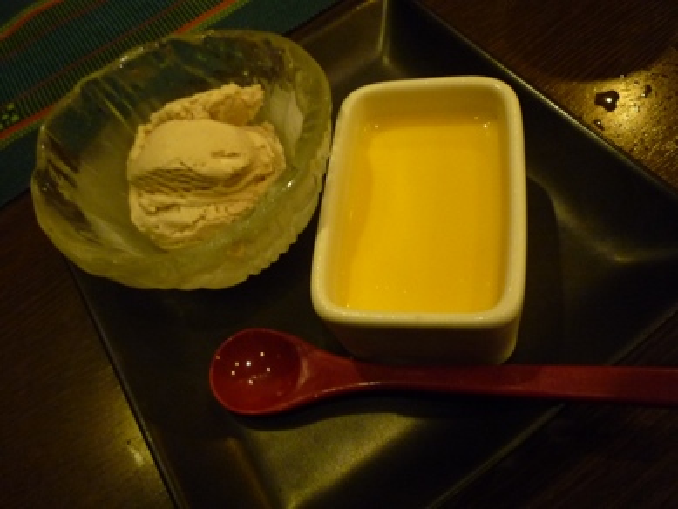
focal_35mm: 29
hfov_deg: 61.6
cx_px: 339
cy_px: 254
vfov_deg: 48.3
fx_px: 568
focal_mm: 4.4
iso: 400
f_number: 2.8
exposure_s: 1/8
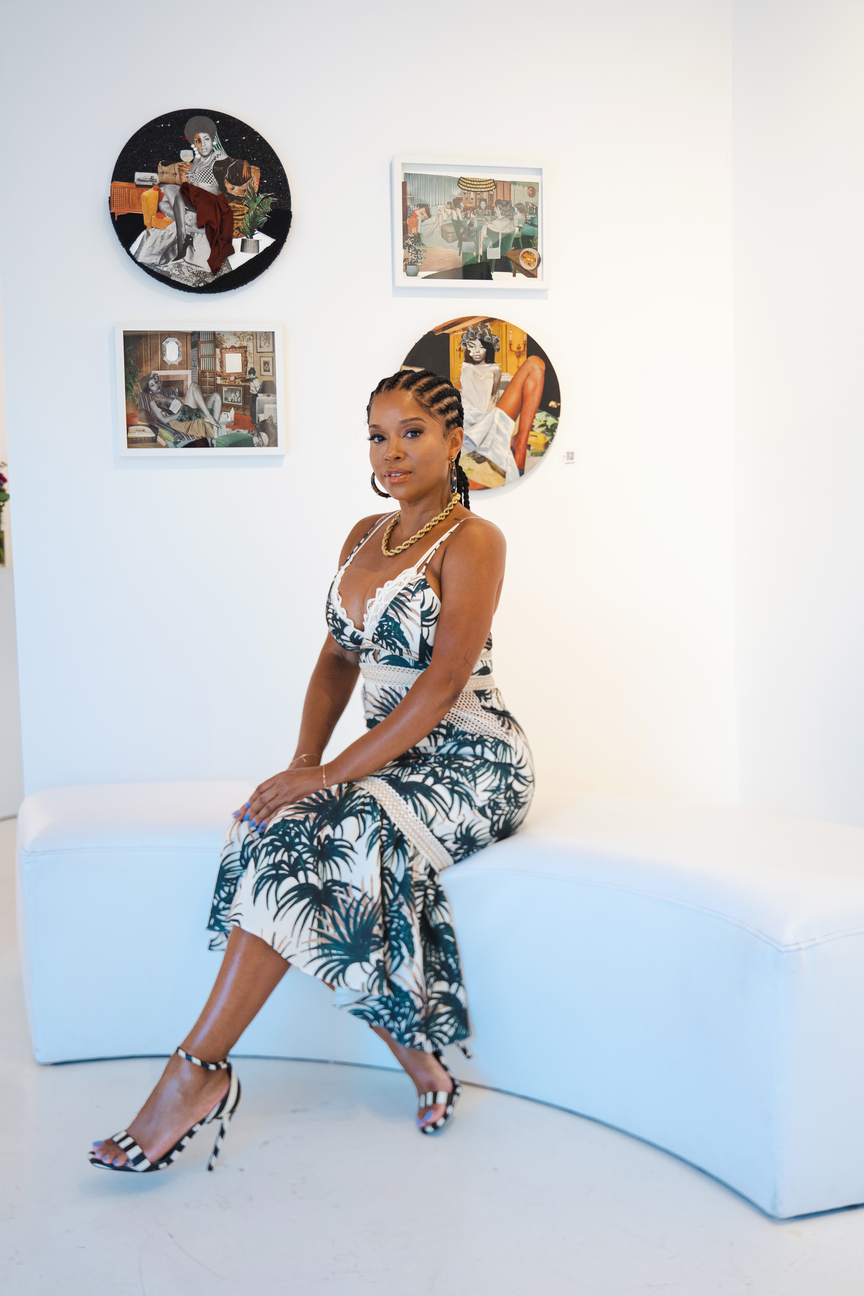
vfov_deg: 53.1
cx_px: 432
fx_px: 1296
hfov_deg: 36.9
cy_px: 648
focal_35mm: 36
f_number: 2.8
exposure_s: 1/100
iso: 400
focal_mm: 36
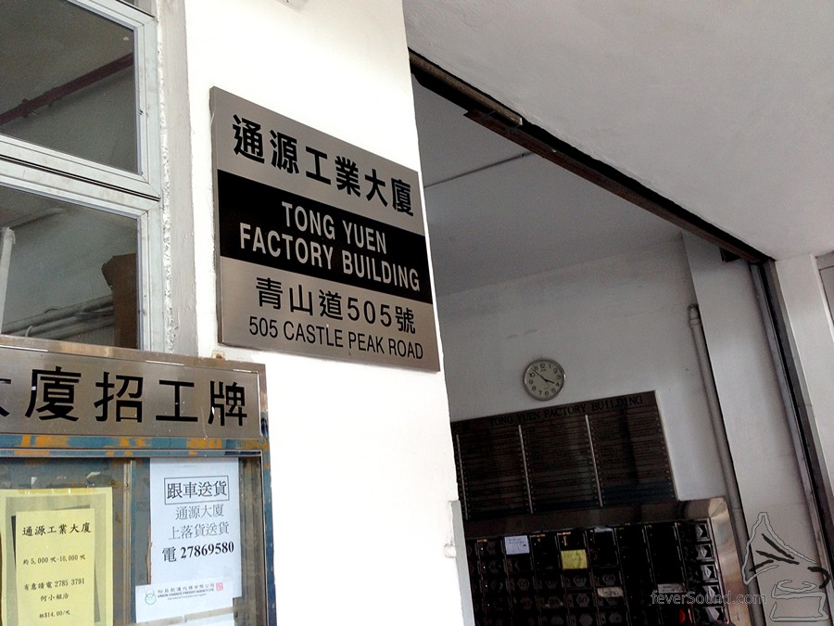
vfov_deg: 42.9
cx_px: 417
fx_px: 795
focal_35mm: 33
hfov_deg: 55.4
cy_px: 313
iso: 50
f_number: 2.4
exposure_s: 1/175
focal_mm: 4.13
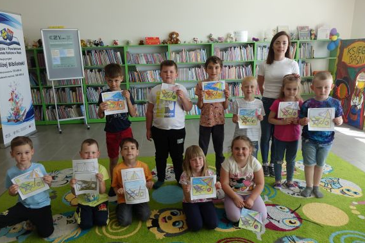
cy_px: 129
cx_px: 173
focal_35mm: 27
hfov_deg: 67.3
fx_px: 274
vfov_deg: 48.0
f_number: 2.8
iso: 125
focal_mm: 8.8
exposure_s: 1/100
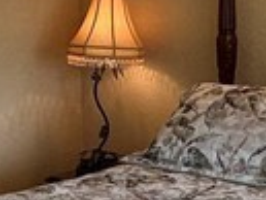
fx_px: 854
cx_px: 49
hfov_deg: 17.5
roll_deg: +1.2
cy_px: 80
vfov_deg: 13.4
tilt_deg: -6.8
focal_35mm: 111
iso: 100
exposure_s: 1/120
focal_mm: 2.22
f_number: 2.2
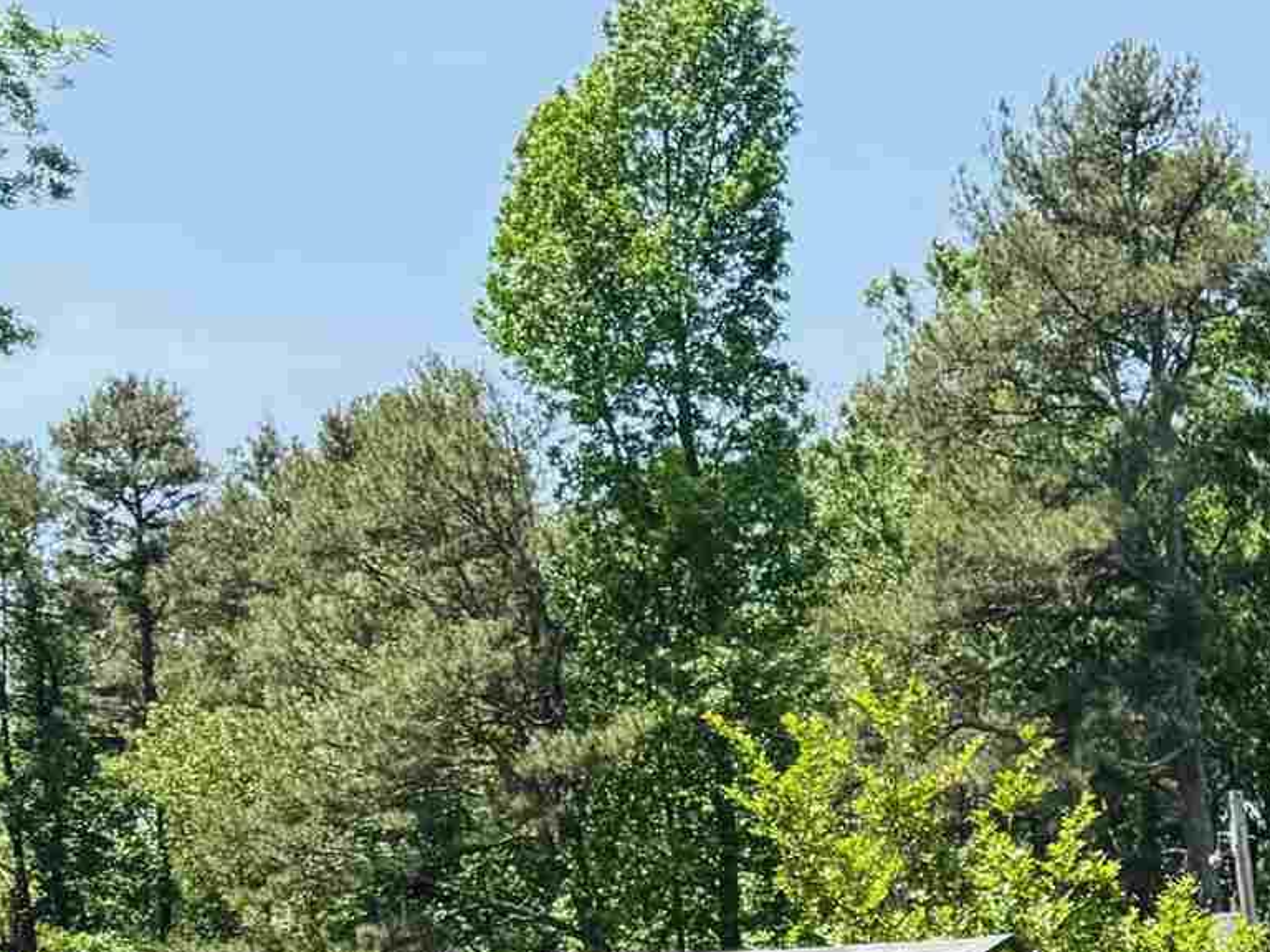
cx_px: 1968
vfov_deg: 13.4
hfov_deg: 18.0
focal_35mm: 96
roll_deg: +0.5
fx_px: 3522
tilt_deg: -6.4
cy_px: 1849
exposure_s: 1/1678
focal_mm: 6.76
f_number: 1.78
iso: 80
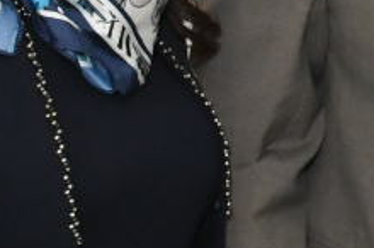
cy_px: 104
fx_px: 3444
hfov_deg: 5.9
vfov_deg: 4.1
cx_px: 1013
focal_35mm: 332
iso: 3200
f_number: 7.1
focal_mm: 30
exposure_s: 1/160
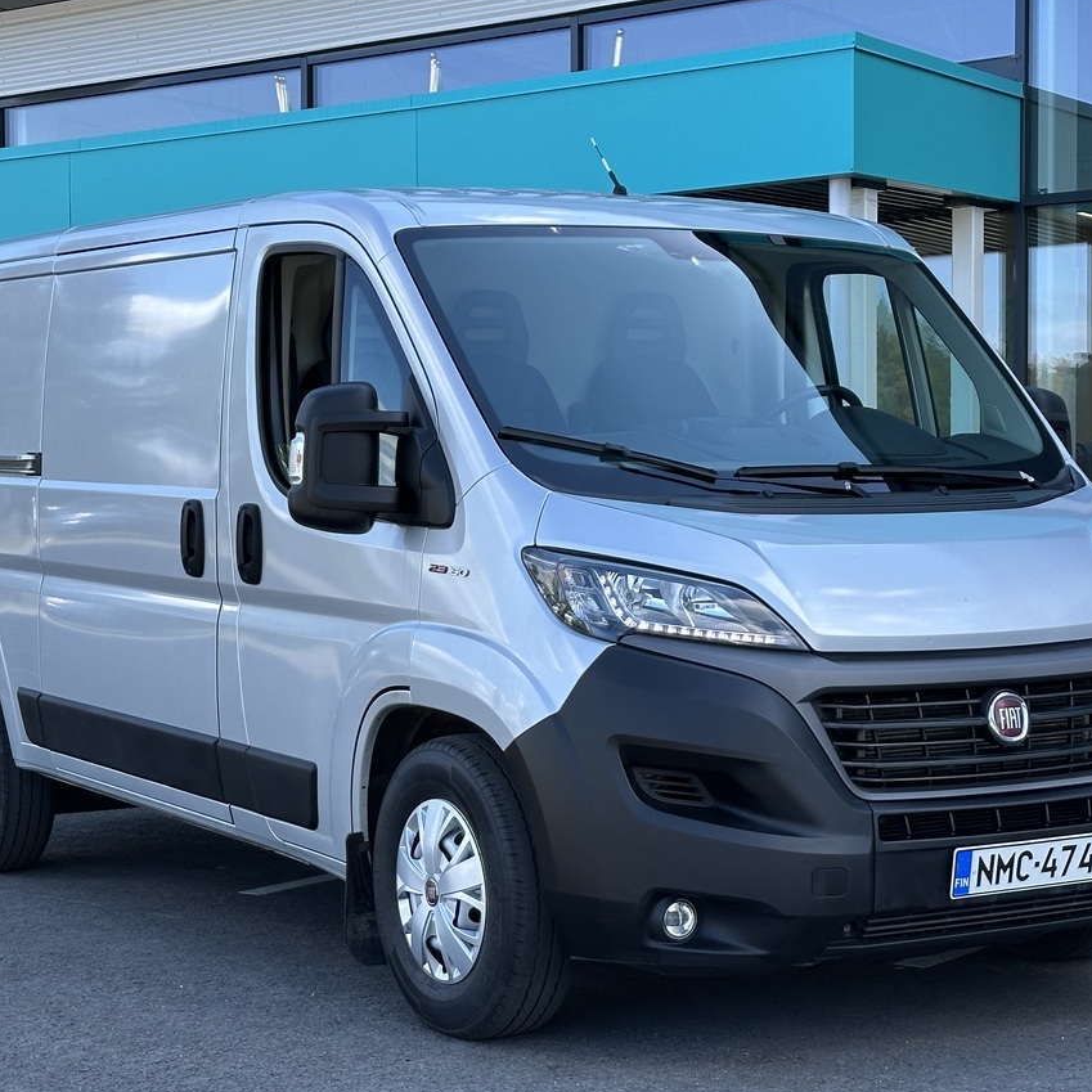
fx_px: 2570
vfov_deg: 24.0
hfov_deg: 24.0
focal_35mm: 72
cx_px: 554
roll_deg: -0.3
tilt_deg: -0.4
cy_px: 558
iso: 64
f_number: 1.78
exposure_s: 1/880
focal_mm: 6.86
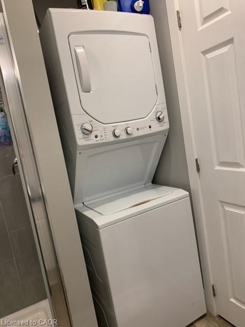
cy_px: 164
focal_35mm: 26
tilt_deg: -7.6
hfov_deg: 53.1
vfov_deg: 67.3
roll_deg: +9.9
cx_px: 122
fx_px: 245
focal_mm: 4.25
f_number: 1.8
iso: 80
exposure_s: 1/60
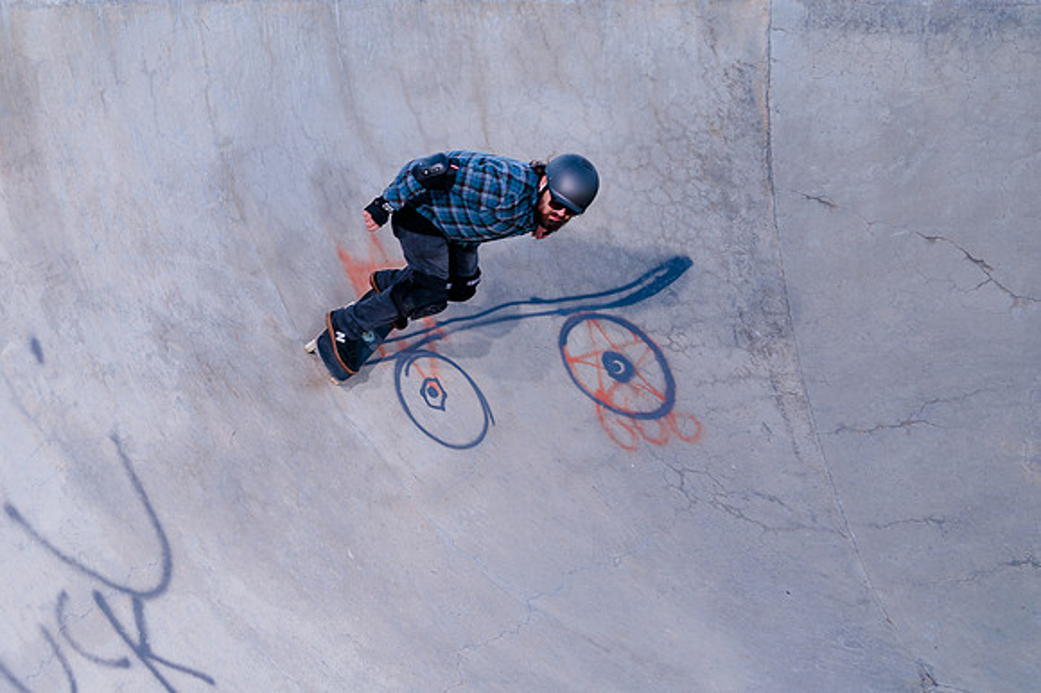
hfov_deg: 31.5
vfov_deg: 21.3
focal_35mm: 63
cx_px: 361
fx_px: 1834
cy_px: 241
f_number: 4
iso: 160
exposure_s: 1/500
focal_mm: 44
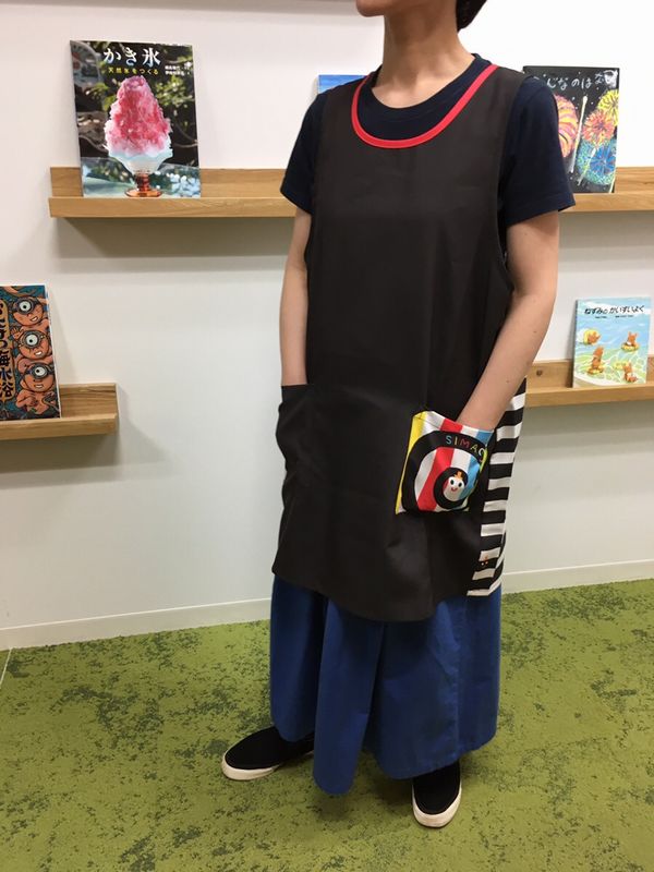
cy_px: 436
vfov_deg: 61.7
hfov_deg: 48.2
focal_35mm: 29
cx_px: 327
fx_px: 731
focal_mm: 4.15
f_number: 2.2
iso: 64
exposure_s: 1/30
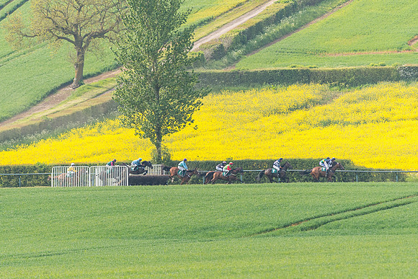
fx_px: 6380
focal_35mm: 549
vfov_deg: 2.5
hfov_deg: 3.8
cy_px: 129
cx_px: 210
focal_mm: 300
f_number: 5
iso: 400
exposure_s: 1/2500
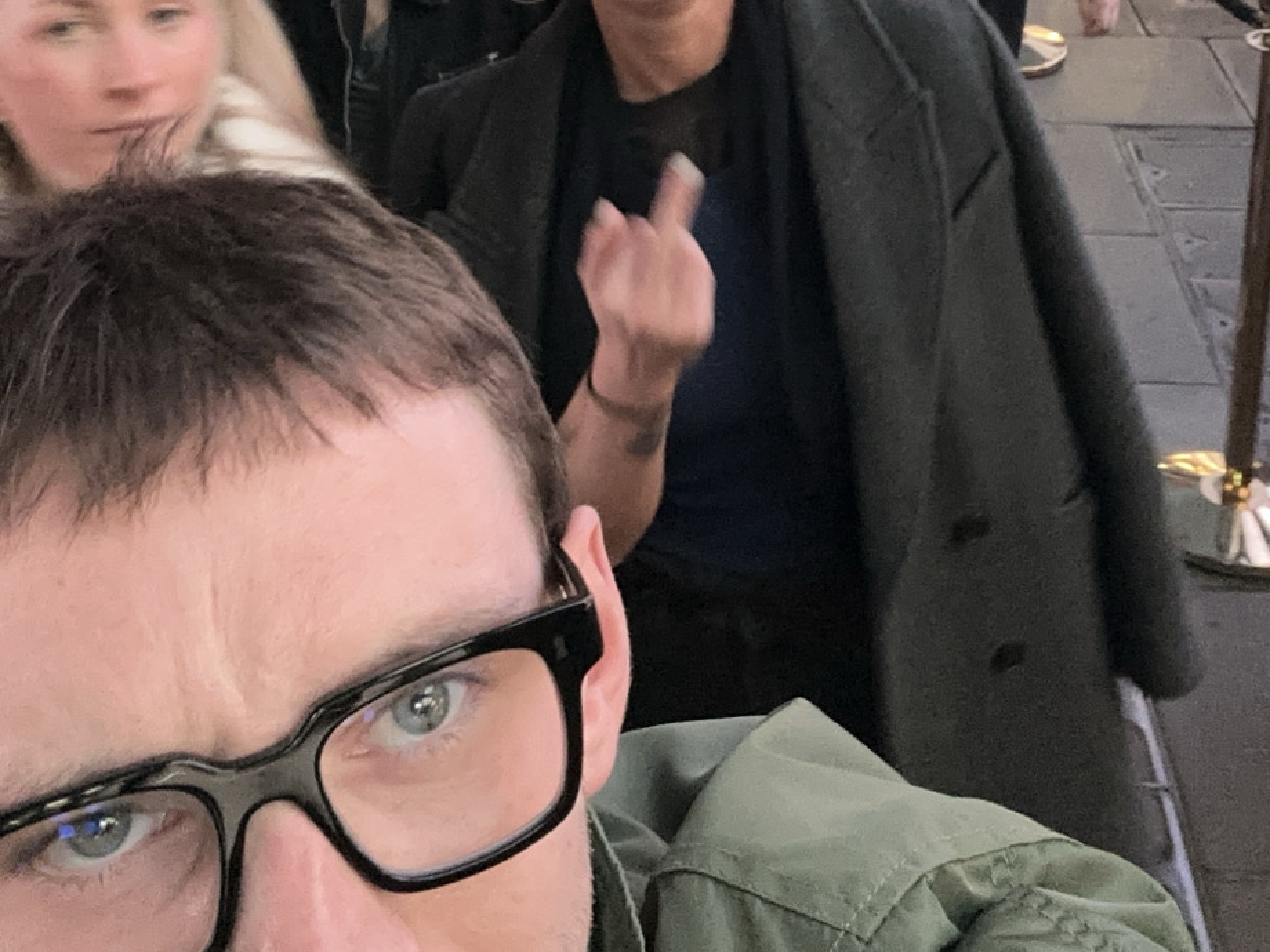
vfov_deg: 27.7
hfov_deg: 38.2
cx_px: 689
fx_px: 1834
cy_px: 37
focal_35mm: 50
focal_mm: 2.69
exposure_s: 1/50
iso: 200
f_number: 1.9
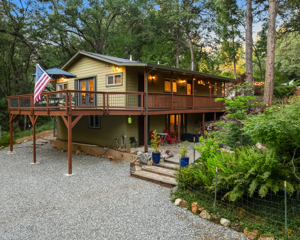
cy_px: 112
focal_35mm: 27
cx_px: 139
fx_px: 240
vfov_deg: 53.1
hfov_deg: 64.0
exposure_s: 1/80
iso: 400
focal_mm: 12.29
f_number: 3.5
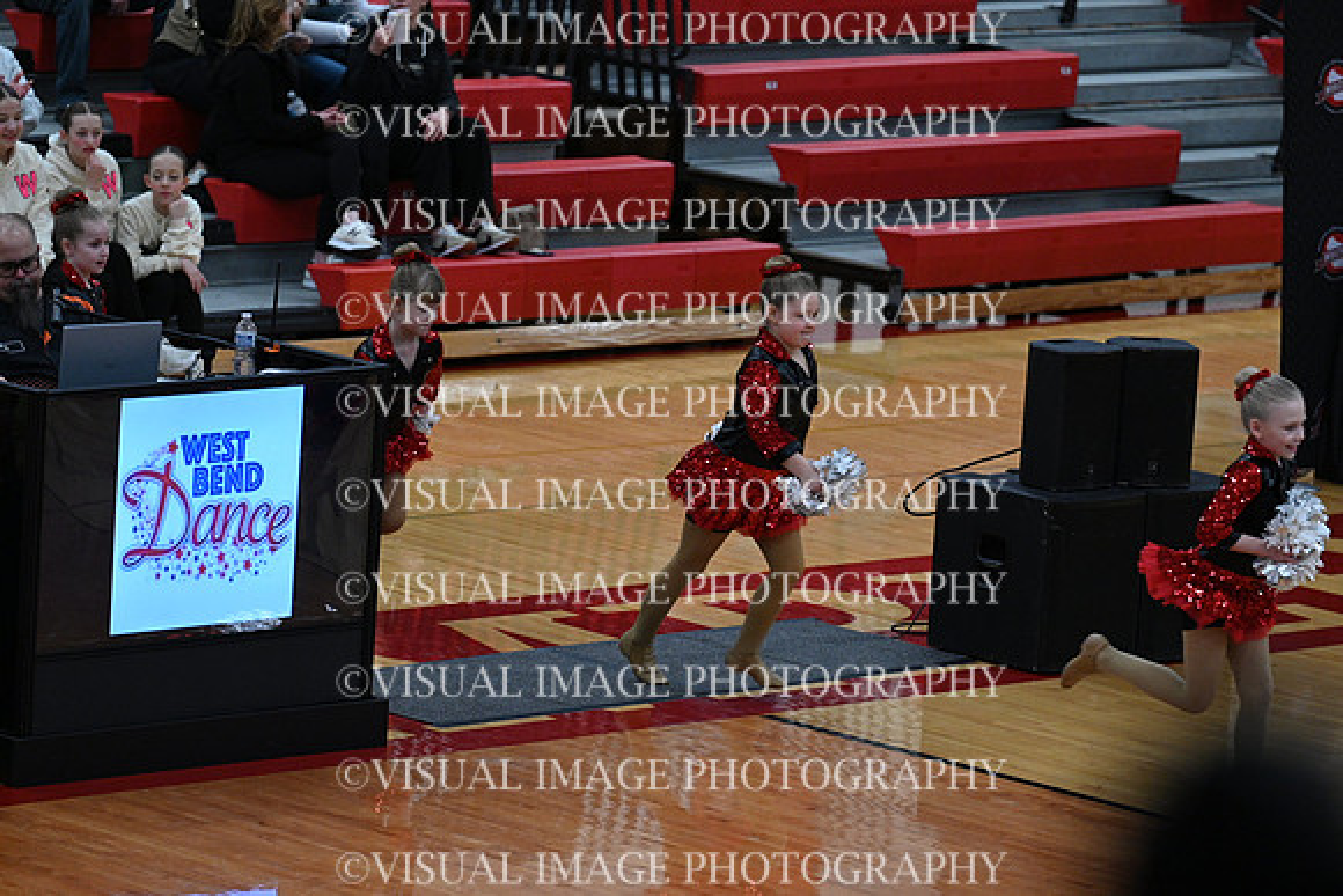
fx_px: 7463
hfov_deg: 10.3
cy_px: 448
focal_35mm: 200
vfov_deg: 6.9
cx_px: 672
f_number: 4
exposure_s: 1/400
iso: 4000
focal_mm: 200
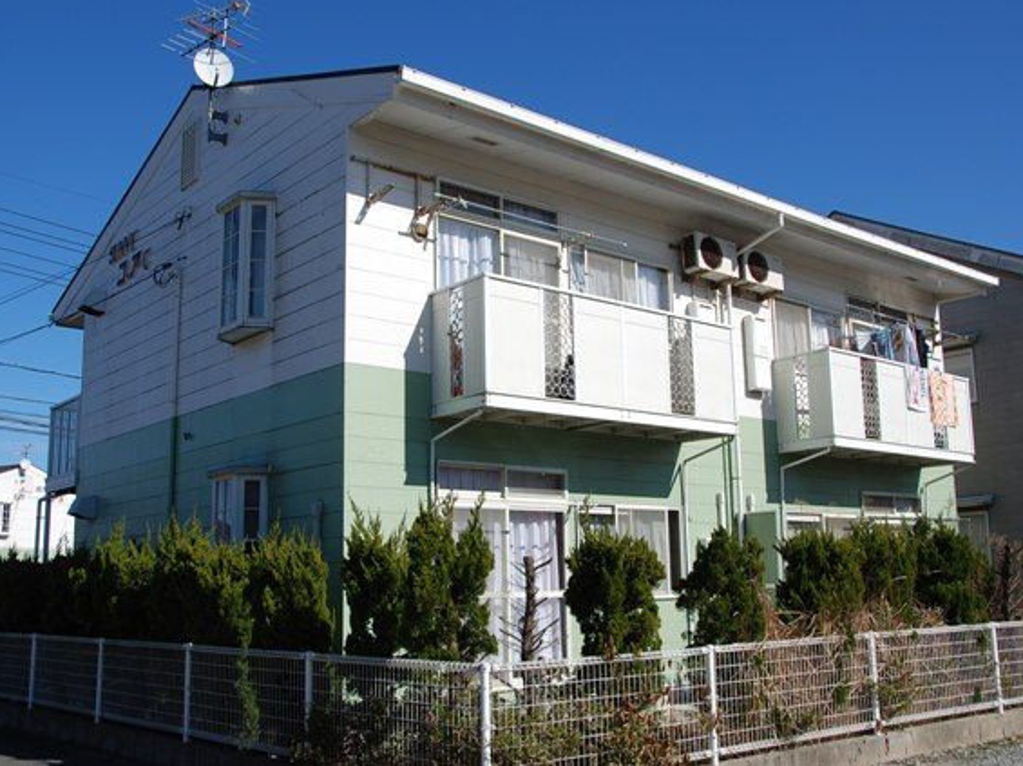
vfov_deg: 39.6
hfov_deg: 51.4
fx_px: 1063
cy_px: 382
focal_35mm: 36
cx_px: 512
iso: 100
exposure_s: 1/320
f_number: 9
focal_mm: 22
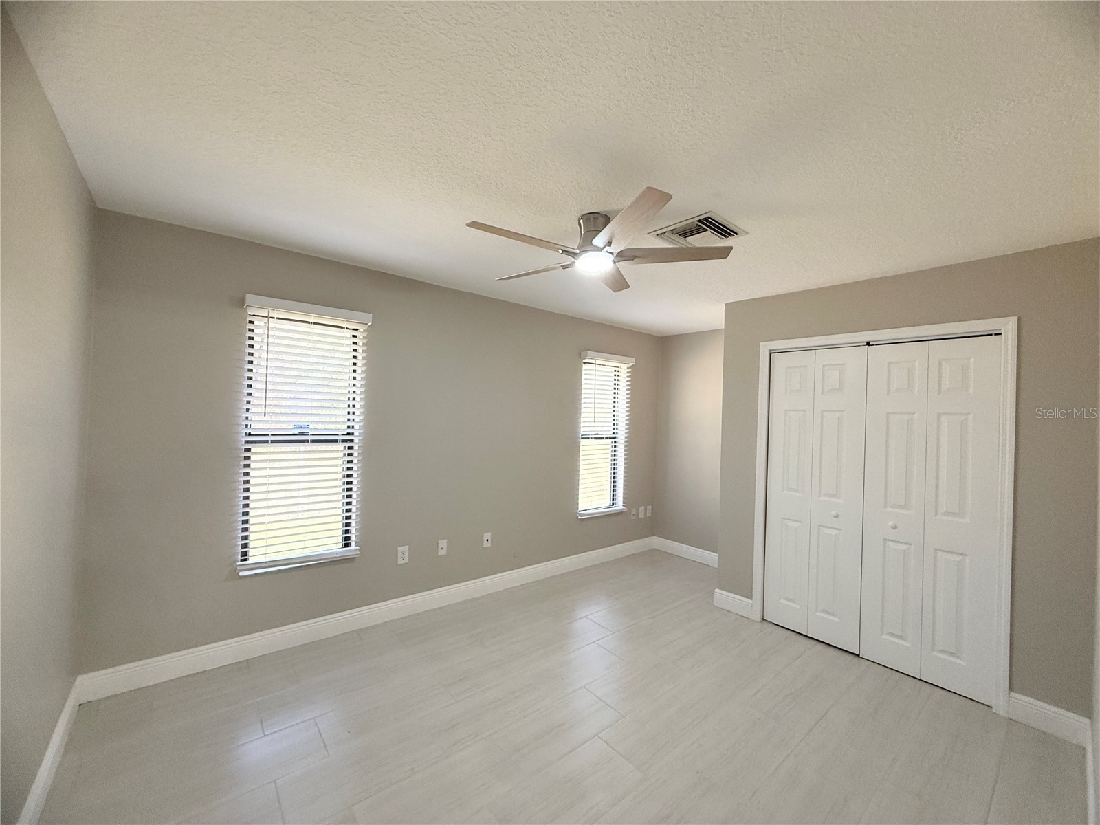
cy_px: 412
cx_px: 550
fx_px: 445
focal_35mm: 14
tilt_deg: +0.4
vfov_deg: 85.7
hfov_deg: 102.1
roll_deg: -1.9
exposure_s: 1/120
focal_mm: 2.22
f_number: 2.2
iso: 200
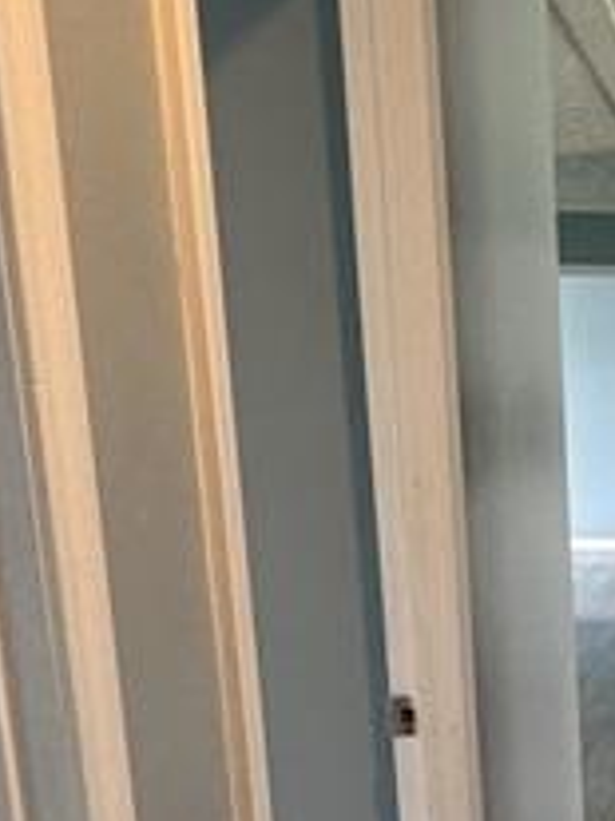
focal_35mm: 65
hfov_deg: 19.7
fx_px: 1541
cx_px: 909
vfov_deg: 28.2
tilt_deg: -15.3
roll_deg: -0.6
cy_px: 805
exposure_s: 1/60
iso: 320
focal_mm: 2.22
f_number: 2.2
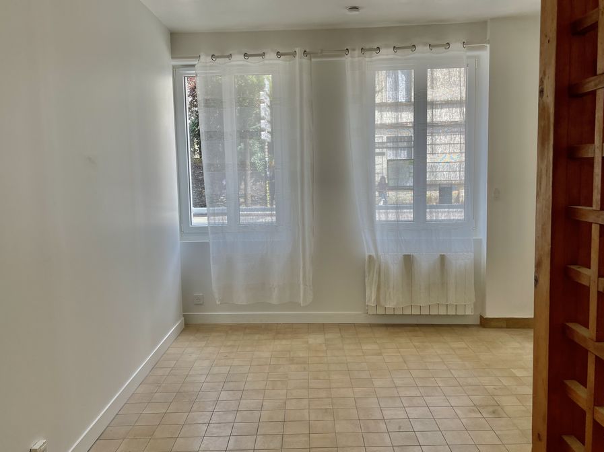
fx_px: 506
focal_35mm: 29
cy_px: 220
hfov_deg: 61.7
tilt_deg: -3.4
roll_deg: +1.6
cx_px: 304
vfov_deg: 48.2
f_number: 1.6
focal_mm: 4.2
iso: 32
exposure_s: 1/162
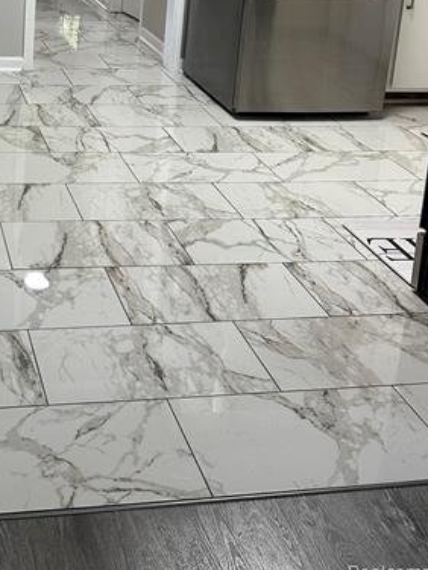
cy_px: 5
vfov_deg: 35.3
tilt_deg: -10.1
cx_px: 2
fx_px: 808
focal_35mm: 49
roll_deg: -1.4
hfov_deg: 27.9
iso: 160
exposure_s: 1/120
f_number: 1.78
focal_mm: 6.86
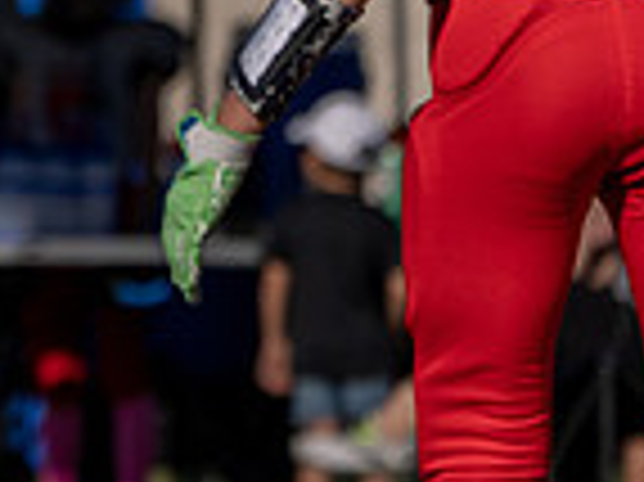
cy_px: 80
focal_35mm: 1455
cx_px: -769
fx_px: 27046
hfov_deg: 1.4
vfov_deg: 1.0
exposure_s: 1/3200
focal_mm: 247
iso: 250
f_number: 5.6
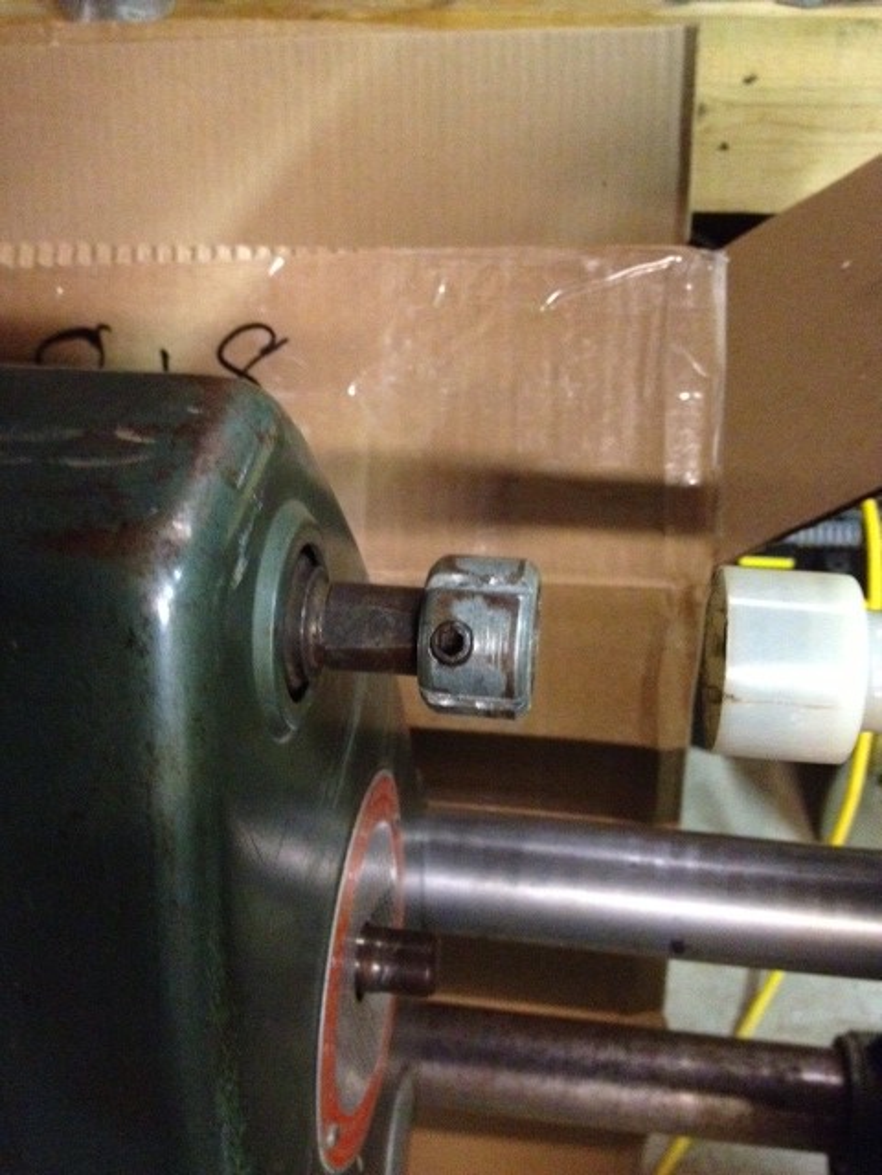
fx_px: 1189
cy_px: 588
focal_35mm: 35
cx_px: 441
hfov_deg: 40.7
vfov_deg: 52.6
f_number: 2.4
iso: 800
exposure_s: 1/15
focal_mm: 4.28
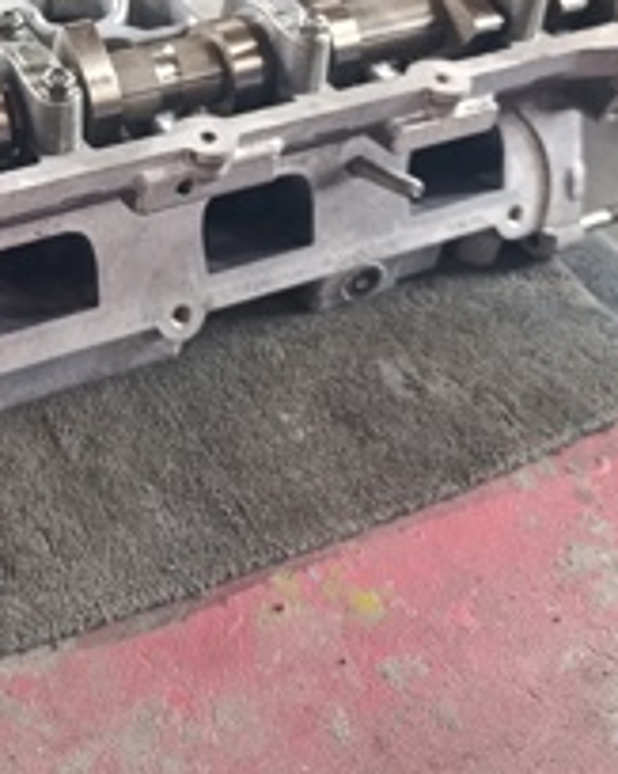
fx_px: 1213
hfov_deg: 26.9
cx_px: -13
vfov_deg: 33.4
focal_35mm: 53
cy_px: 64
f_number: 1.6
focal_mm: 6.14
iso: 1250
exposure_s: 1/100
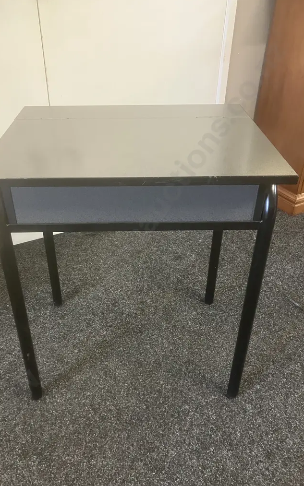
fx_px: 398
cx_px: 134
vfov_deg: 62.9
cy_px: 243
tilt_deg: -32.0
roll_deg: -0.4
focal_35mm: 30
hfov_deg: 41.8
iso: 320
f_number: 1.8
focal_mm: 3.99
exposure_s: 1/50
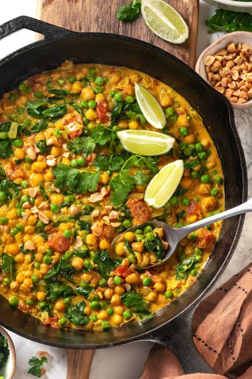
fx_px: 1105
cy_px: 190
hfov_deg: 13.0
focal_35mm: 105
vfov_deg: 19.5
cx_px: 126
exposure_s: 1/125
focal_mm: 105
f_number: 14
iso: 100
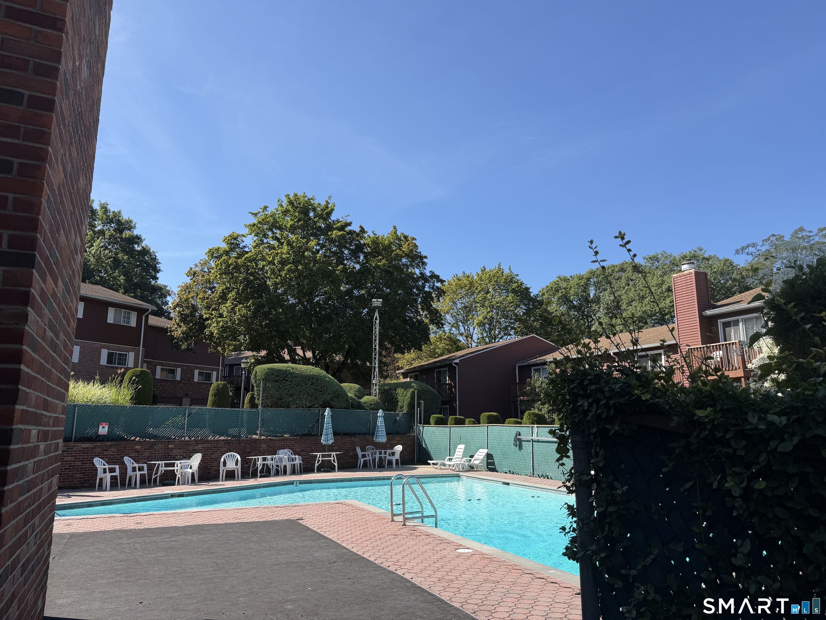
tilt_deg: +10.1
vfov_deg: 56.8
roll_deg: +0.0
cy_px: 310
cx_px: 413
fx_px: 573
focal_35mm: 24
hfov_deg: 71.6
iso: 80
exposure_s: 1/3021
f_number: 1.78
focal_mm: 6.76
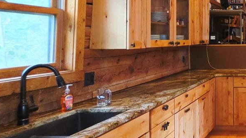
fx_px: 248
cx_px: 285
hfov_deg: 40.0
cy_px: 42
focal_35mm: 38
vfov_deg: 30.8
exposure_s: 1/60.2
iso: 160
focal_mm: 2.2
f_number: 1.9
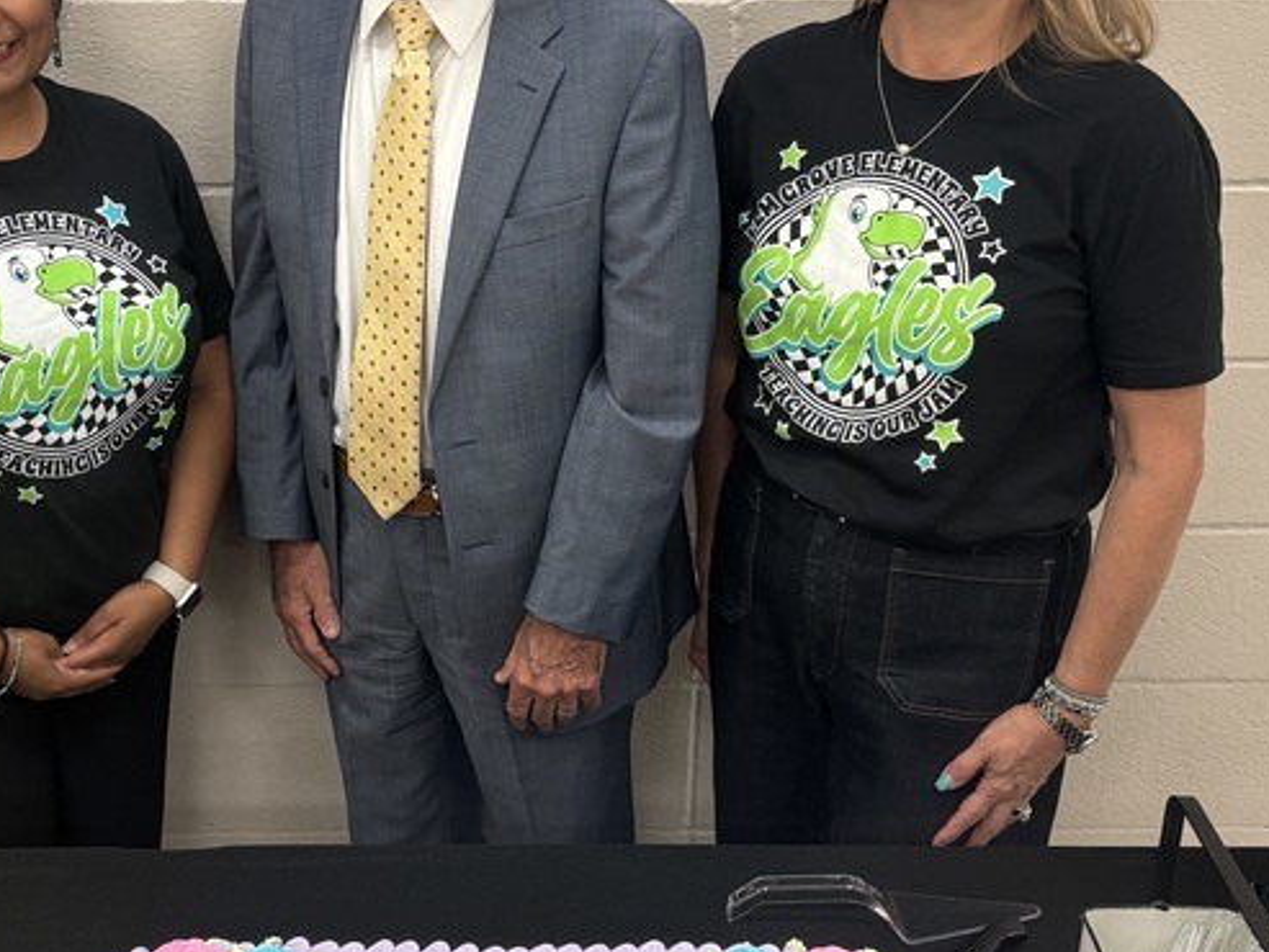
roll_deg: -0.5
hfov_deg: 35.3
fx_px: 1980
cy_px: 409
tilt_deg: -22.7
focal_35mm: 54
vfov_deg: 27.0
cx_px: 461
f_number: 1.6
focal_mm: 5.96
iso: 100
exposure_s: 1/41
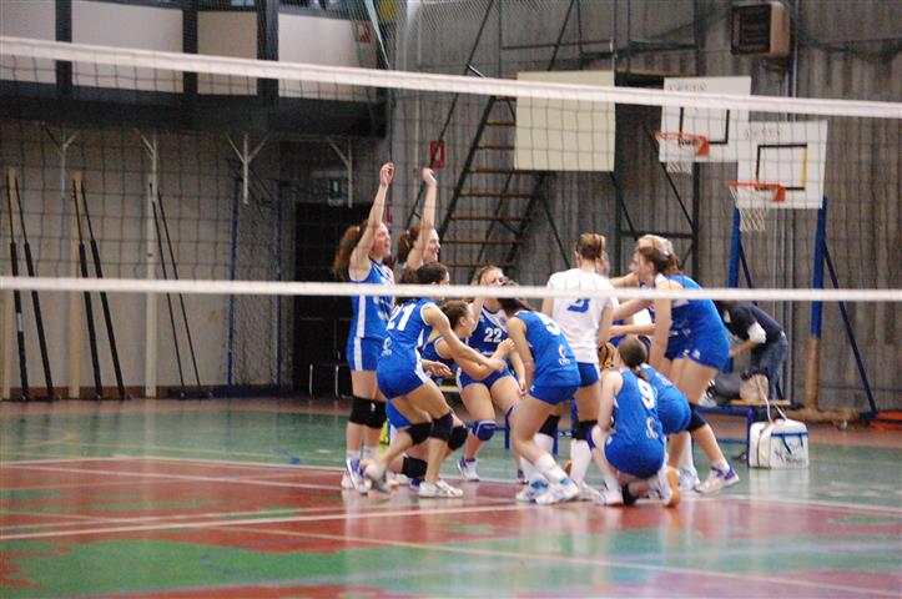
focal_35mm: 135
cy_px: 300
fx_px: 3378
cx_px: 451
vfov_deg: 10.1
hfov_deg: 15.2
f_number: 4.8
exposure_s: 1/50
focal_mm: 90
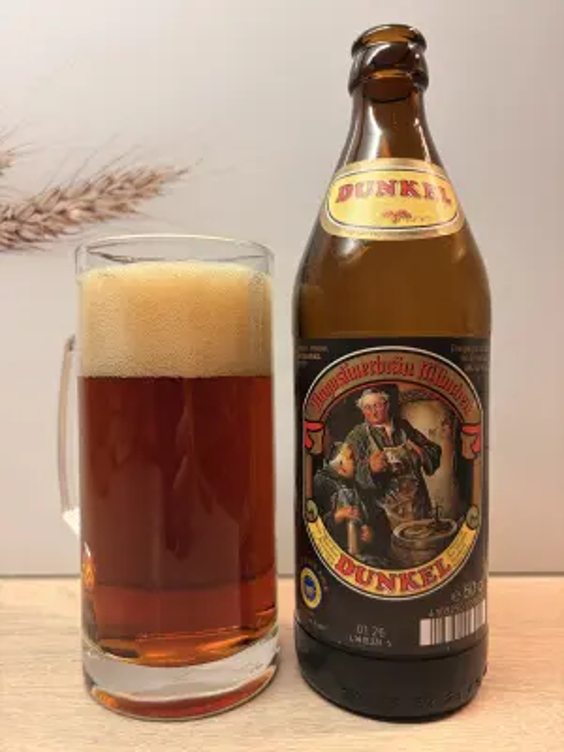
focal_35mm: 26
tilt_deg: -1.7
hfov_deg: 53.1
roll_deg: +0.7
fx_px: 565
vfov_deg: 67.3
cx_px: 282
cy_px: 376
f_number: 1.6
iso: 100
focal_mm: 5.96
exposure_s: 1/50
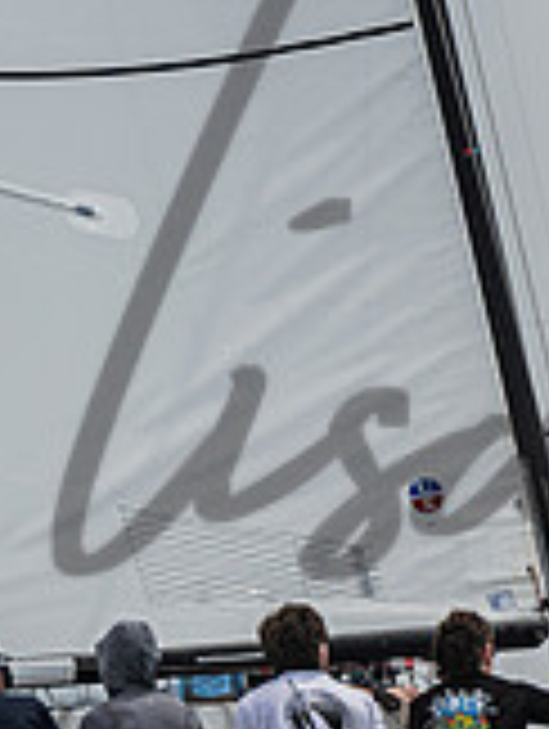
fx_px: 11579
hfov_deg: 2.7
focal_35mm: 549
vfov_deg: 3.6
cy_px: 512
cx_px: 1417
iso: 320
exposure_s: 1/2000
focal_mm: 125
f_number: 6.7
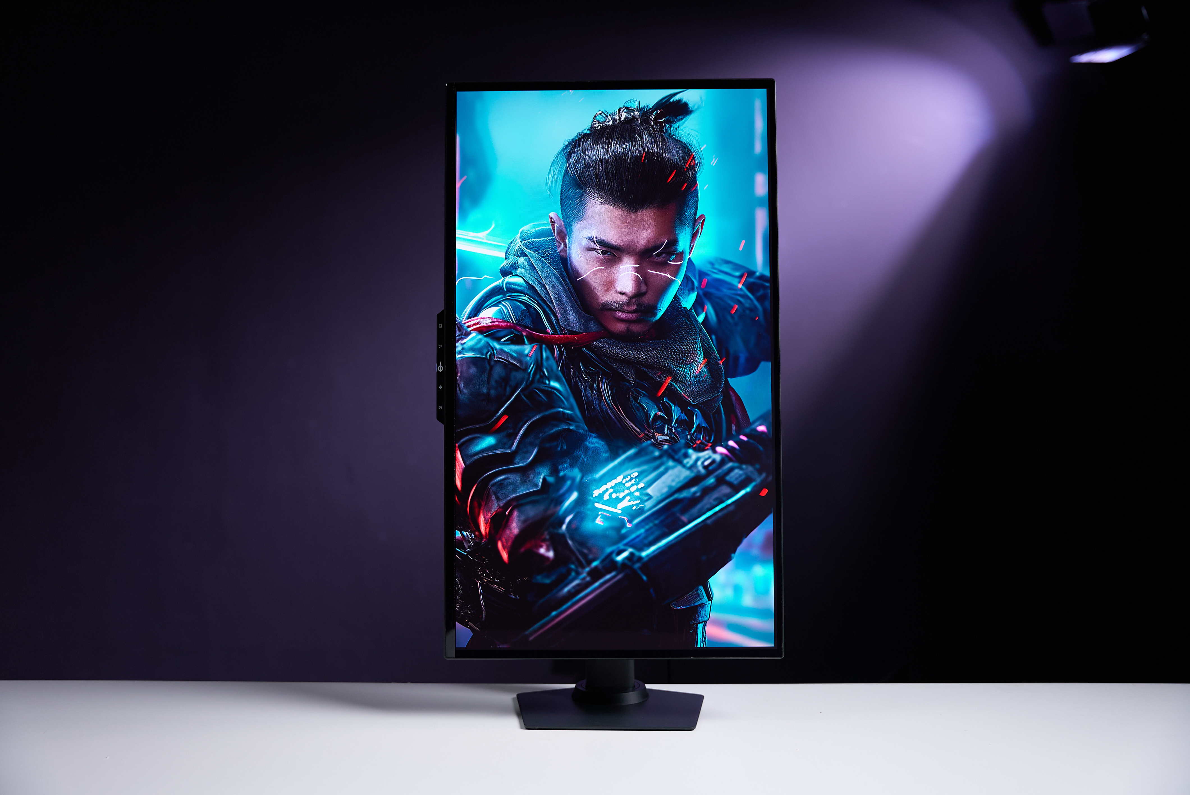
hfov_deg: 55.2
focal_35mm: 34
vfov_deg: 38.5
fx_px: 1138
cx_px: 595
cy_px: 398
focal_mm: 34.4
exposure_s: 1/160
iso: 640
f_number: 2.8
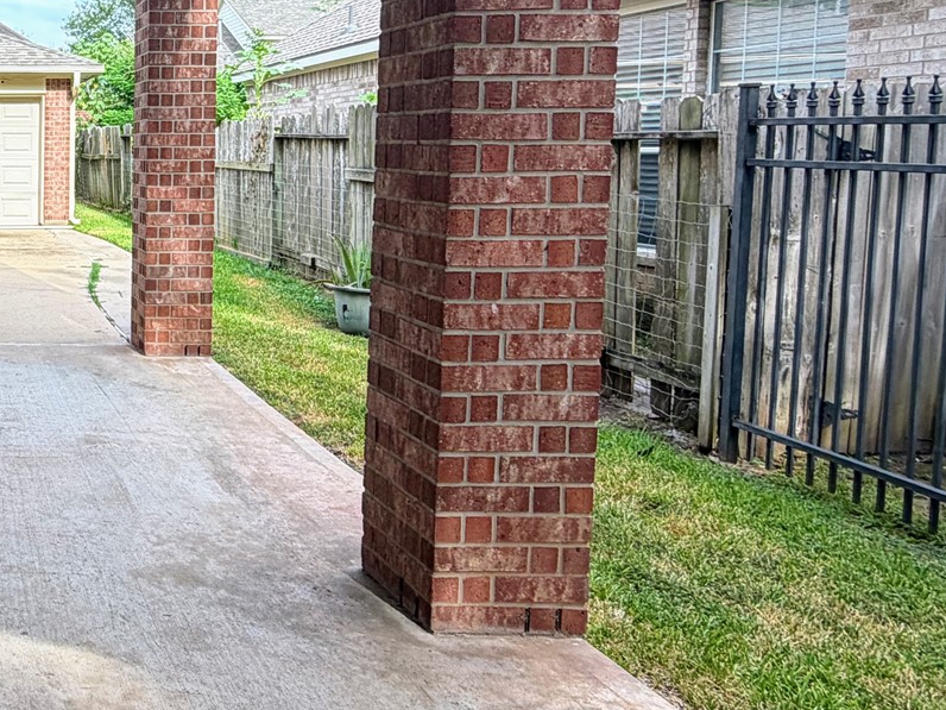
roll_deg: +0.7
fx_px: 984
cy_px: 216
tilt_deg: -4.3
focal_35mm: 36
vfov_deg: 39.0
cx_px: -86
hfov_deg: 41.4
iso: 40
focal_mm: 2.22
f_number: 2.2
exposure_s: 1/220
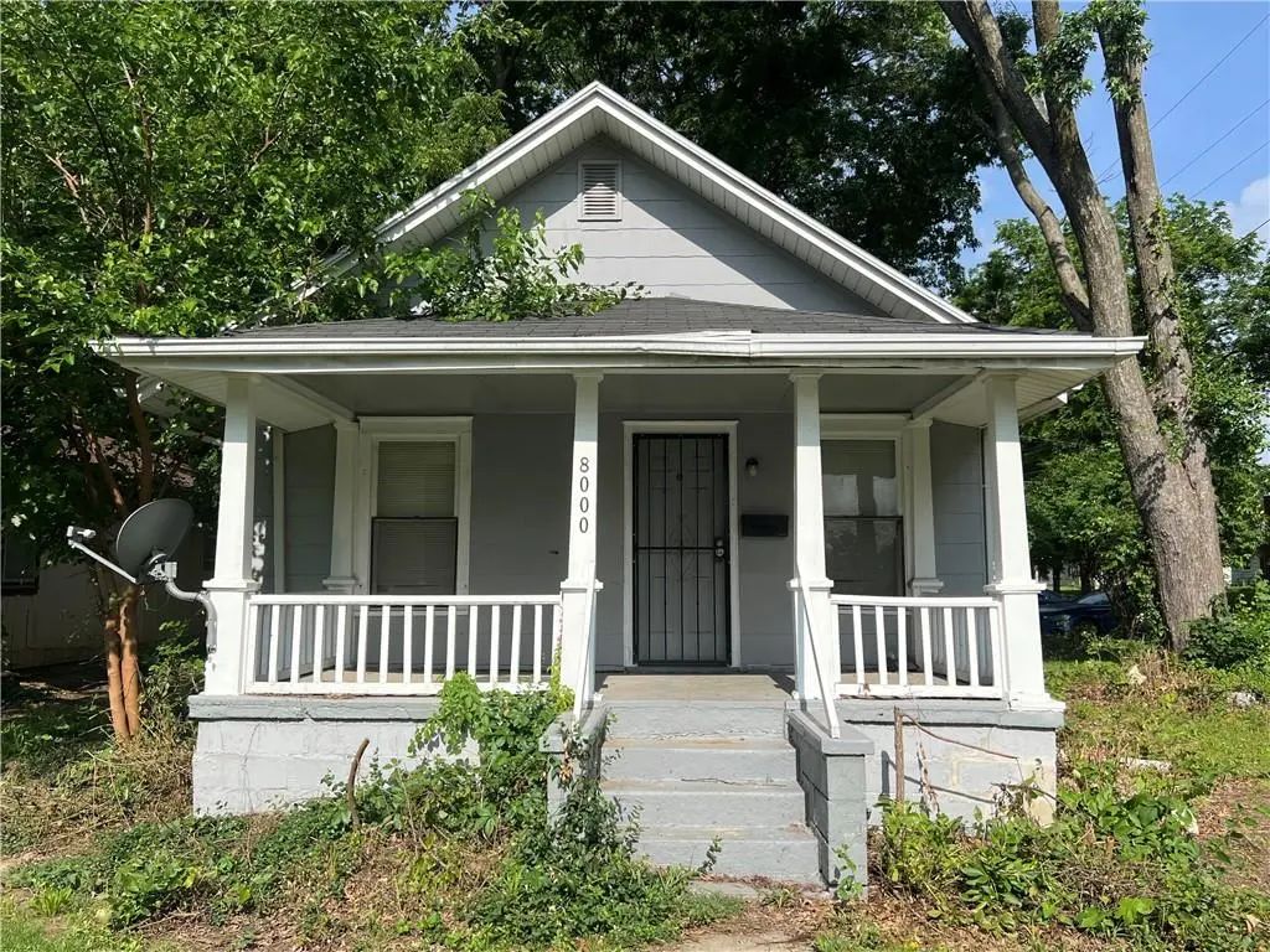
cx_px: 635
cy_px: 476
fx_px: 954
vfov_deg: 53.1
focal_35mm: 26
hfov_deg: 67.3
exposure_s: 1/4274
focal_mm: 5.7
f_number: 1.5
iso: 50
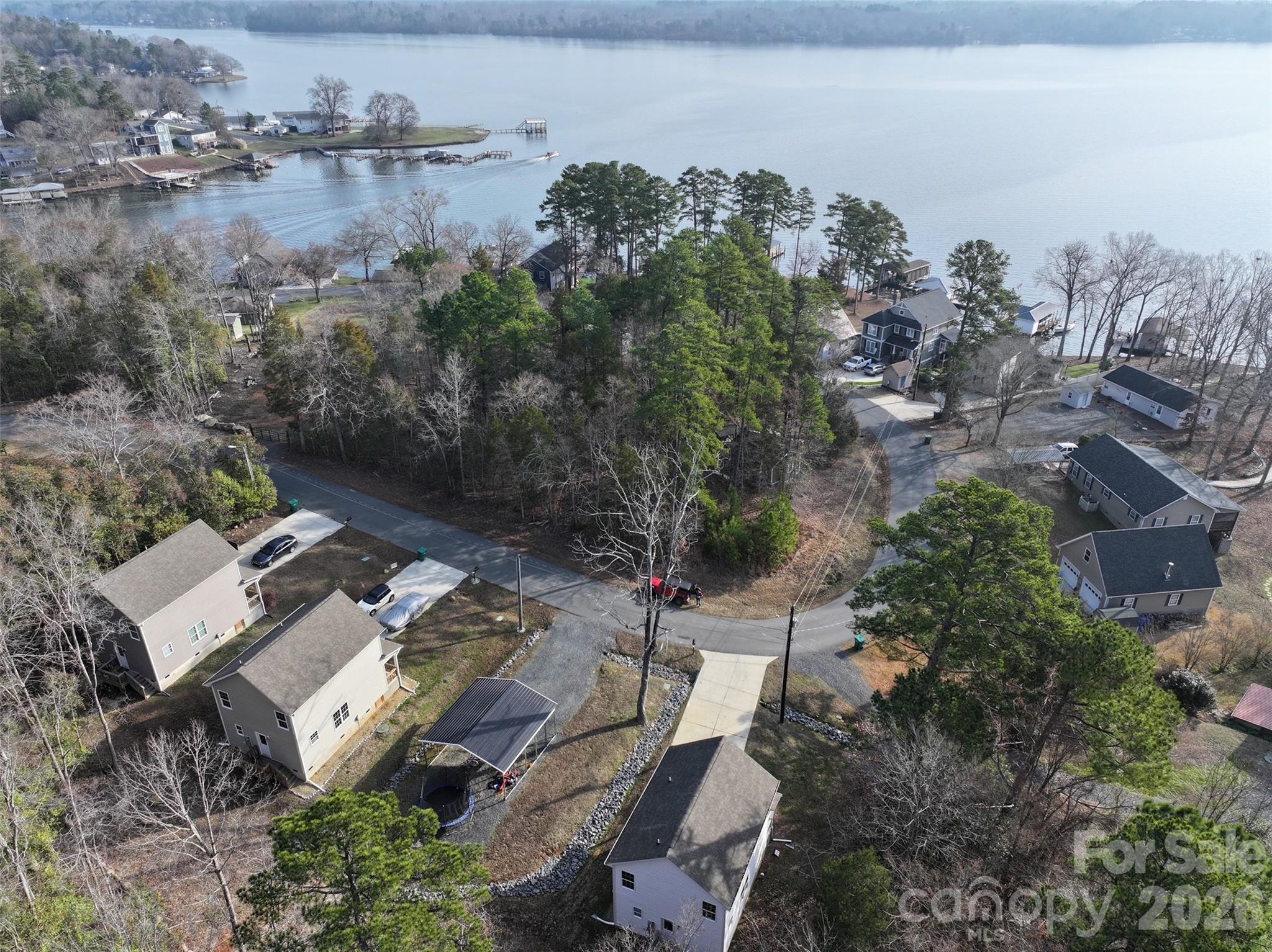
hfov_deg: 71.6
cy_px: 476
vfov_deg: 56.8
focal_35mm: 24
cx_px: 636
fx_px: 881
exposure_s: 1/1250
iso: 200
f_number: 2.8
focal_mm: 12.29
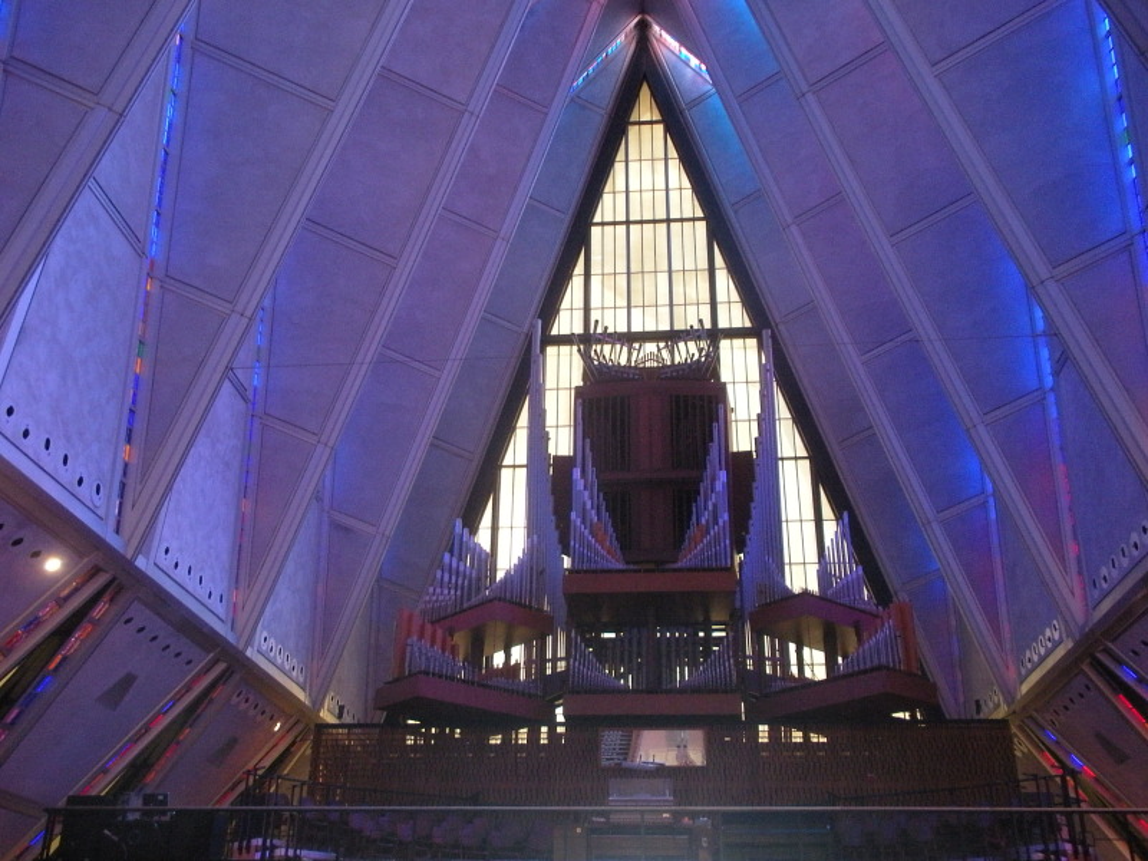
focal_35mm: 36
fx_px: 1194
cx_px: 574
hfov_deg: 51.4
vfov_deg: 39.7
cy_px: 430
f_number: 3.5
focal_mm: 6.3
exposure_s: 1/8
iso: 400
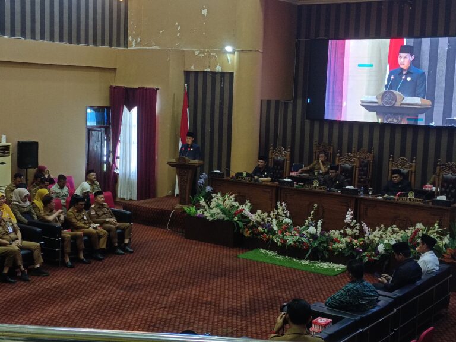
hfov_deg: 38.2
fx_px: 659
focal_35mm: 50
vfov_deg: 29.1
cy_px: 171
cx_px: 228
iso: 935
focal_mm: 4.84
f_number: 1.79
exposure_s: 1/50
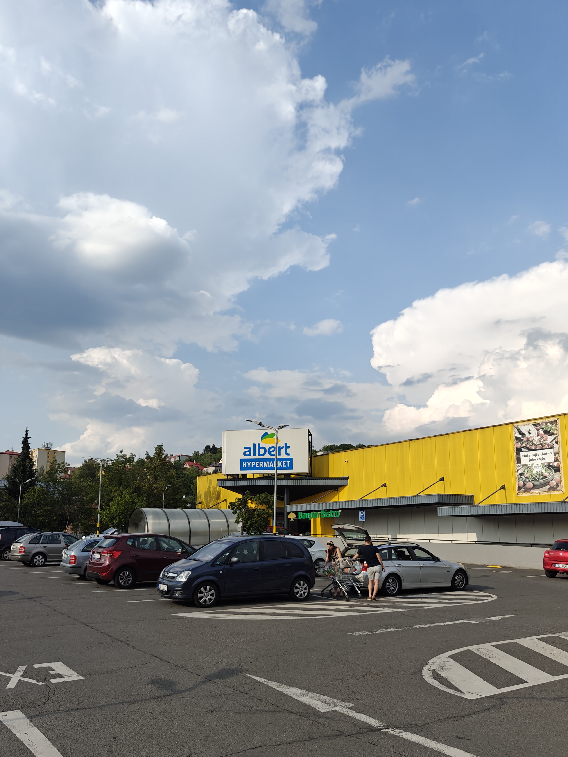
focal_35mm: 28
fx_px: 613
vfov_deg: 63.1
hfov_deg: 49.7
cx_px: 266
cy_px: 439
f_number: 1.6
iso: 50
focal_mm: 6.06
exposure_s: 1/2016
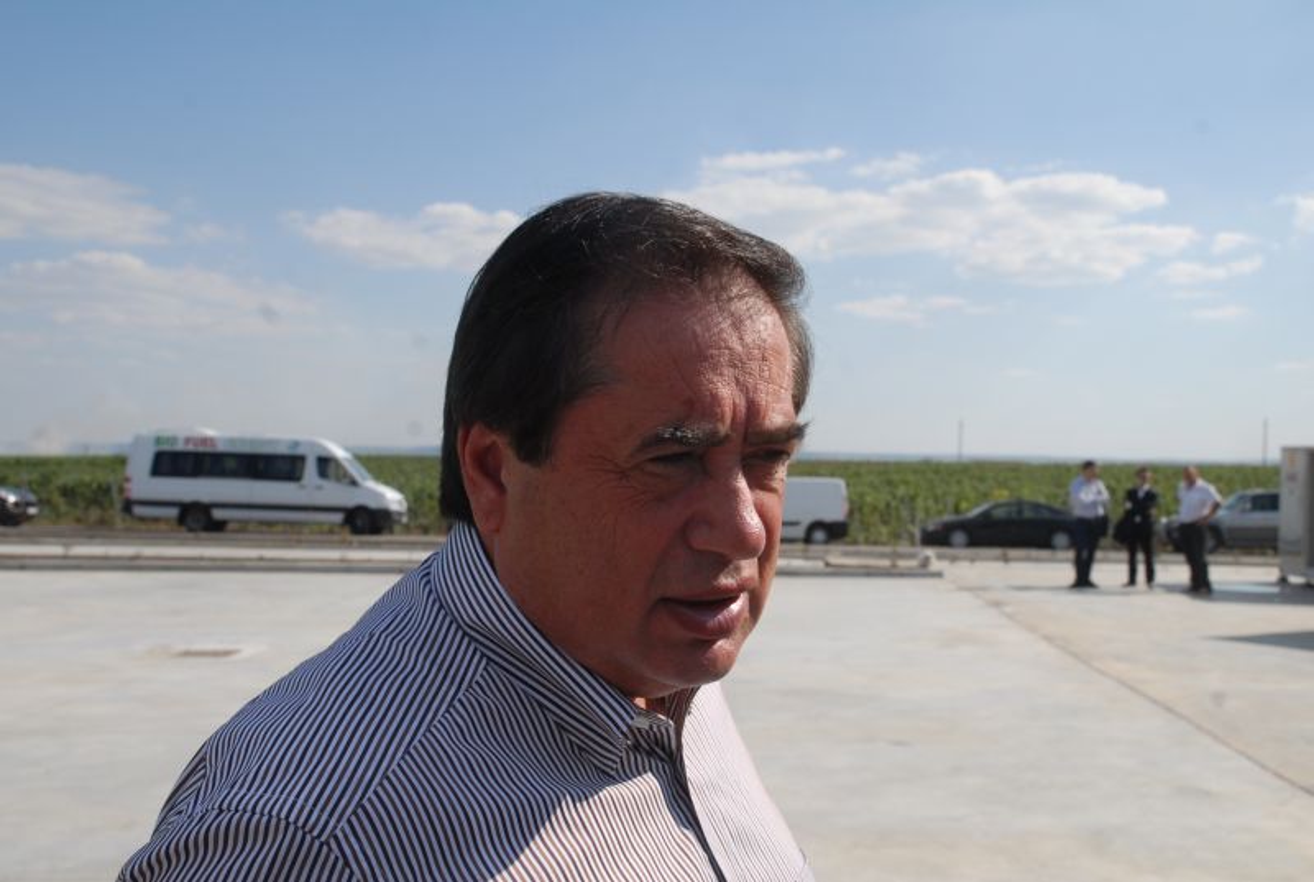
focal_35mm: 42
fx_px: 1536
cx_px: 657
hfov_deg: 46.3
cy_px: 441
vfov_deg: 32.0
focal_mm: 28
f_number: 9
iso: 200
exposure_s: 1/320
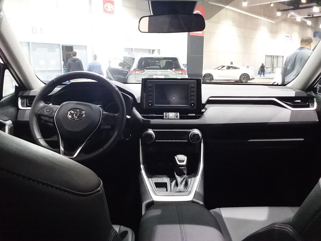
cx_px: 160
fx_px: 269
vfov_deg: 48.2
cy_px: 120
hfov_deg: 61.7
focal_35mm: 29
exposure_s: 1/17
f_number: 1.9
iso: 400
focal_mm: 2.47
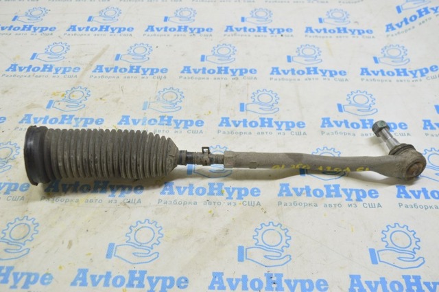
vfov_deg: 36.8
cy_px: 146
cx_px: 220
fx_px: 438
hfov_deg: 53.2
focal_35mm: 36
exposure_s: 1/20
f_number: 5.6
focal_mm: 24
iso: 400
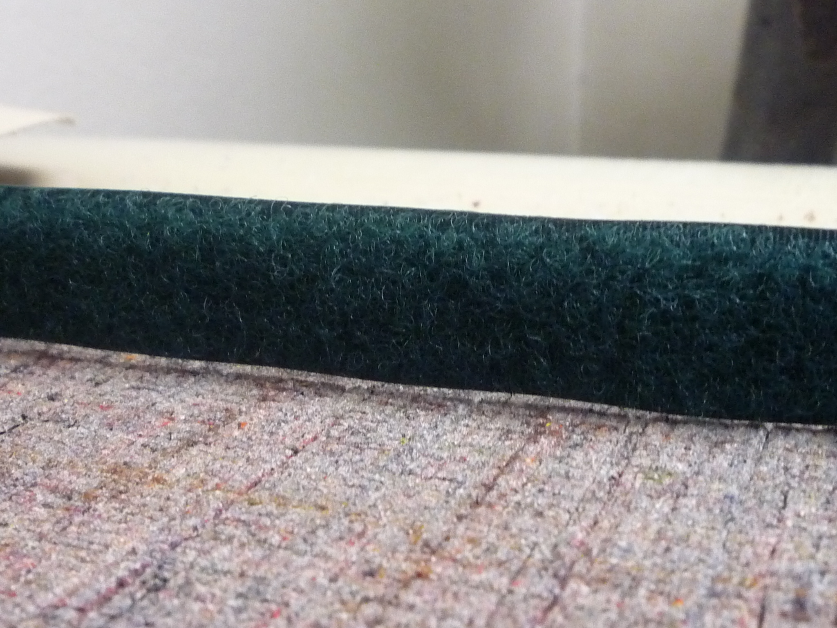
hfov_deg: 41.2
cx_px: 418
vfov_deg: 31.5
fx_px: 1112
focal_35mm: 46
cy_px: 314
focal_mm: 4.5
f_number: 2.8
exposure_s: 1/30
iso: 400
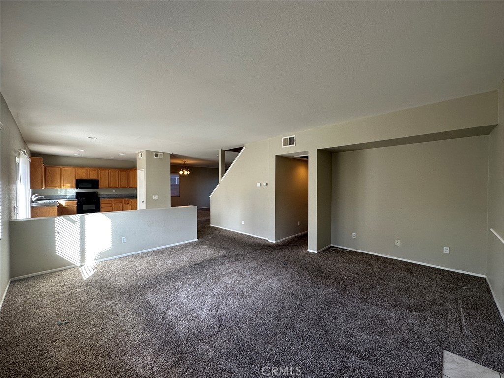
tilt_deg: -0.7
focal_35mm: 14
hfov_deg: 102.1
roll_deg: -0.1
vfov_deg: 85.7
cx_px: 252
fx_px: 204
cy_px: 189
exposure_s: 1/120
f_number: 2.2
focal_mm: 2.22
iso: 125
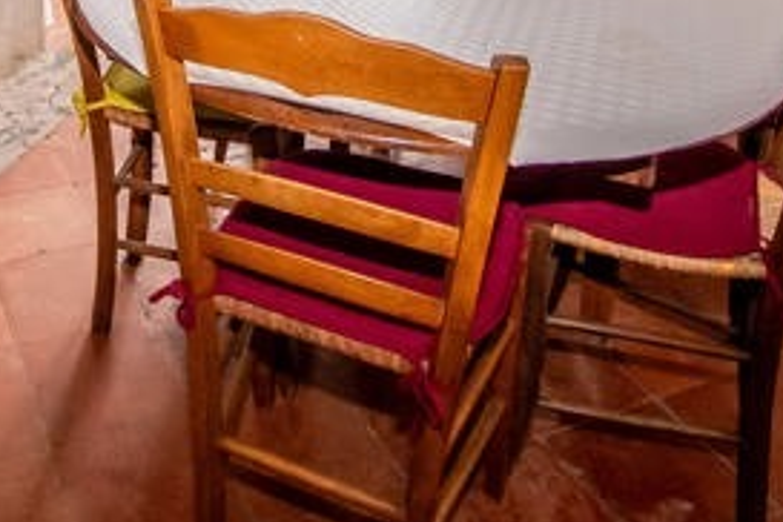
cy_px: -136
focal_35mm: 44
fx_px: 957
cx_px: 184
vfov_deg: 26.4
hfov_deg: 42.9
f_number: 5.6
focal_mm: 10
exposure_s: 1/30
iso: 2500
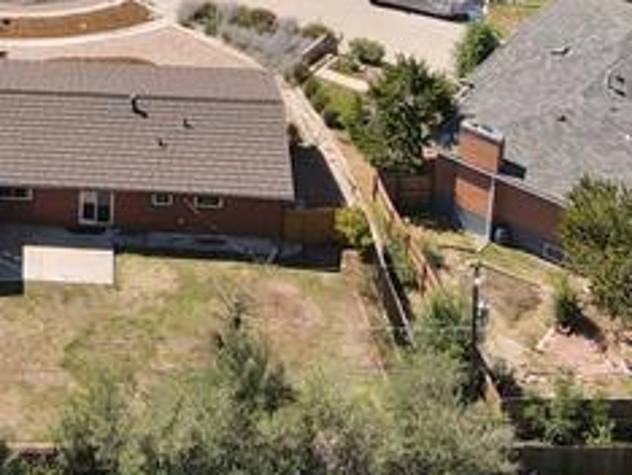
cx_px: -108
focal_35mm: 105
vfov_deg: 12.4
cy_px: -480
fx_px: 1919
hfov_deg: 17.9
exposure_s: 1/320
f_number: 2.8
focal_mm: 4.5
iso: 100
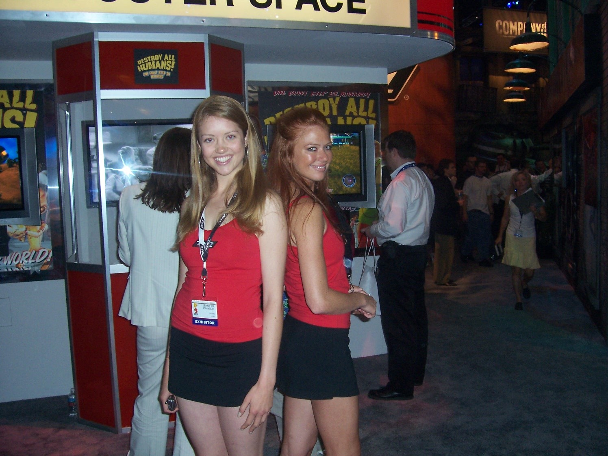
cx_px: 304
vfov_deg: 41.8
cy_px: 228
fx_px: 597
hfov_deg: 54.0
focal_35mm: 34
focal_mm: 5.6
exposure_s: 1/60
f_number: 2.7
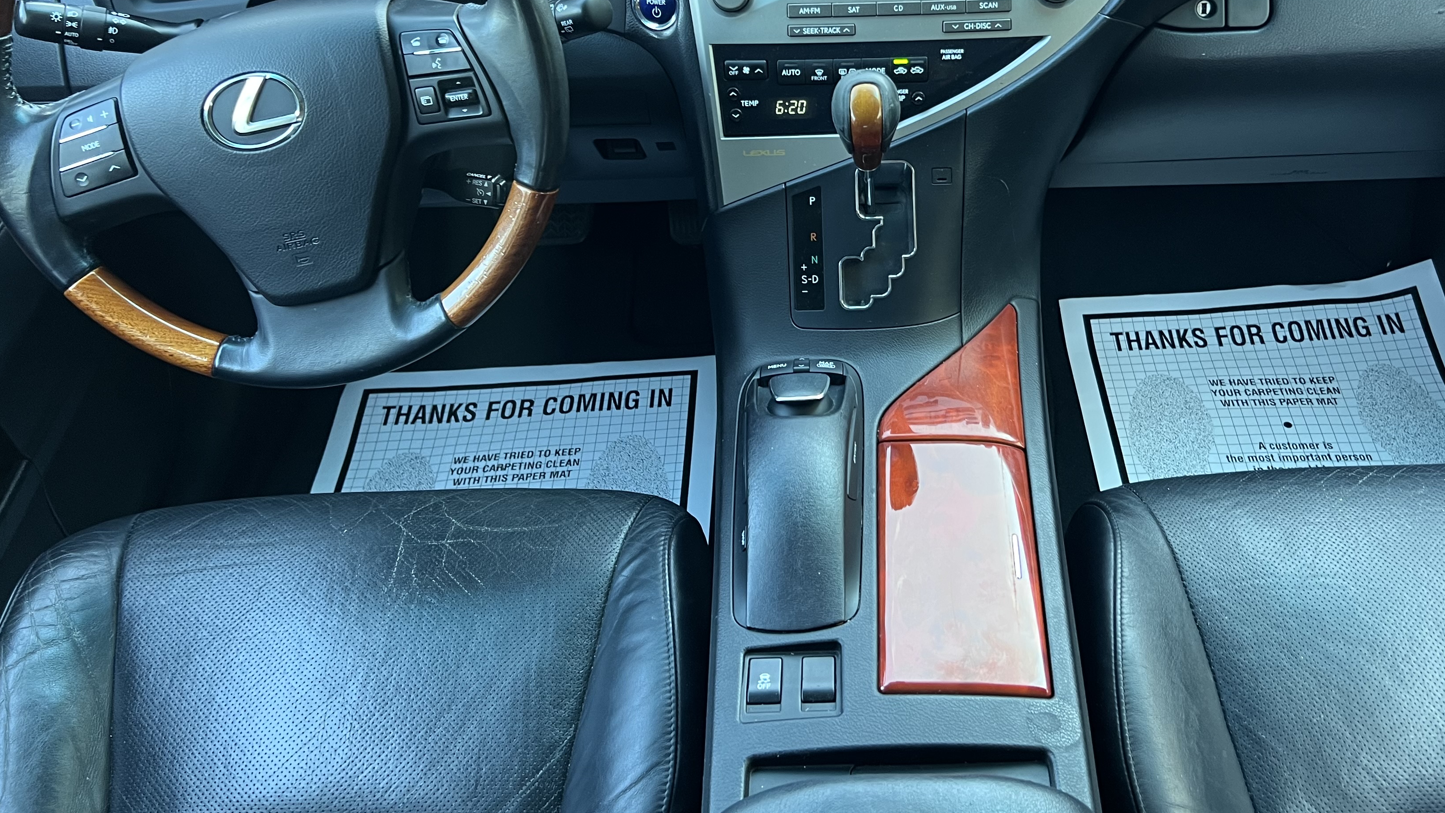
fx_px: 1341
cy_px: 259
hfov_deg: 56.4
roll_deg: +2.5
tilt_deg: -39.0
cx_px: 835
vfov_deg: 33.4
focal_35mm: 35
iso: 125
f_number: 1.5
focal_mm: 5.7
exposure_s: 1/75
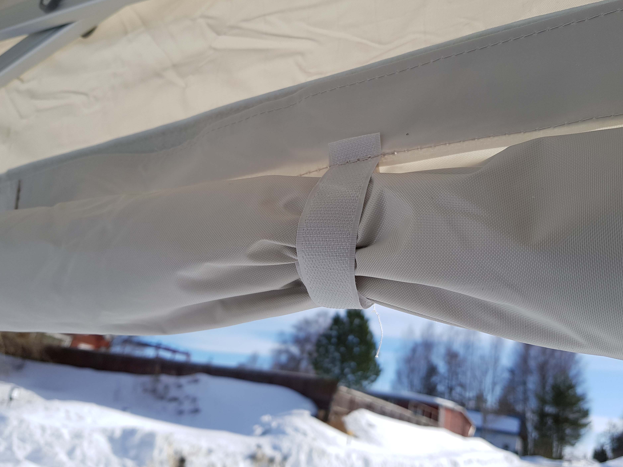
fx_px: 504
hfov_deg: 63.4
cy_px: 219
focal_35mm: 28
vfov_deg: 49.7
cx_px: 319
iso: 40
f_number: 1.7
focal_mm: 4.2
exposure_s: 1/2256
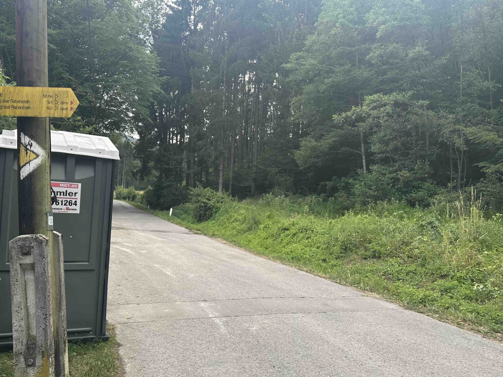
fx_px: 421
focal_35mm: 29
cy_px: 202
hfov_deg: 61.3
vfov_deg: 48.2
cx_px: 212
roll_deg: -3.8
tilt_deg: -1.4
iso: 64
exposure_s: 1/185
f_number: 1.78
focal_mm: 6.86
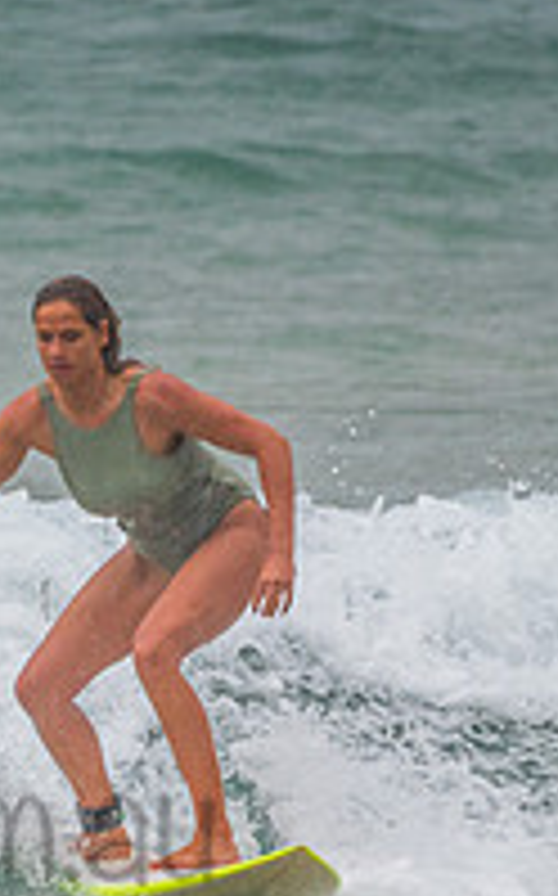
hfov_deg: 0.7
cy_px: 630
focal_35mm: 1816
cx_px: 27
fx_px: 44282
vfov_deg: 1.2
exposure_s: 1/320
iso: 360
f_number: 5.6
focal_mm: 500
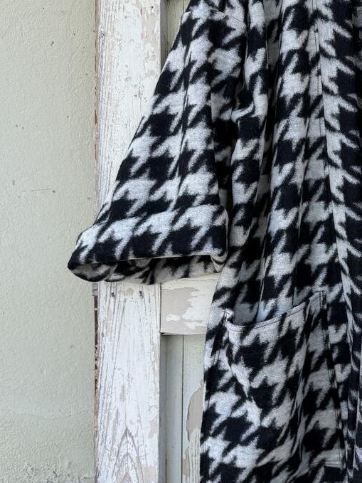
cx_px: 384
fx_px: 739
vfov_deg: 36.1
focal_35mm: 53
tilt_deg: -4.7
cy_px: 206
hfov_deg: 25.7
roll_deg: +1.6
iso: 80
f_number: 1.78
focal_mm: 6.76
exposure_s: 1/448
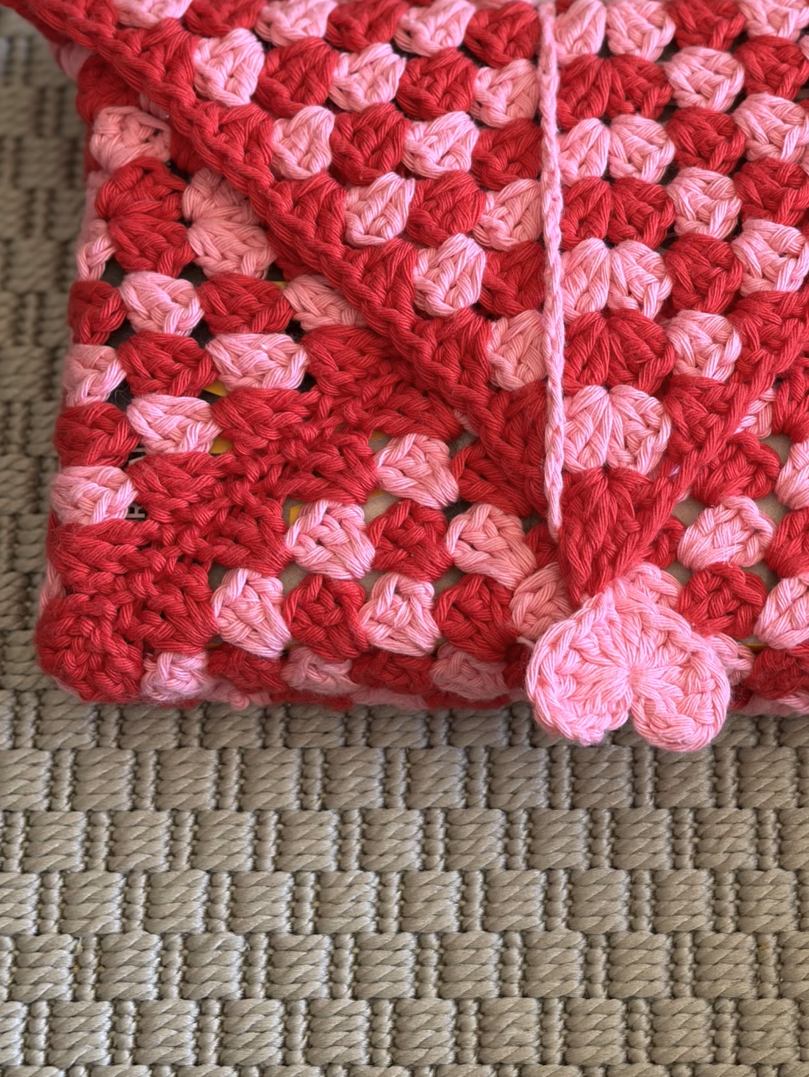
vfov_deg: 23.7
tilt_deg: -68.7
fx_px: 2554
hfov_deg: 17.9
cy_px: 324
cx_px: 615
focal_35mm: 82
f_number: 1.6
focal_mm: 5.96
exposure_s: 1/93
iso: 50
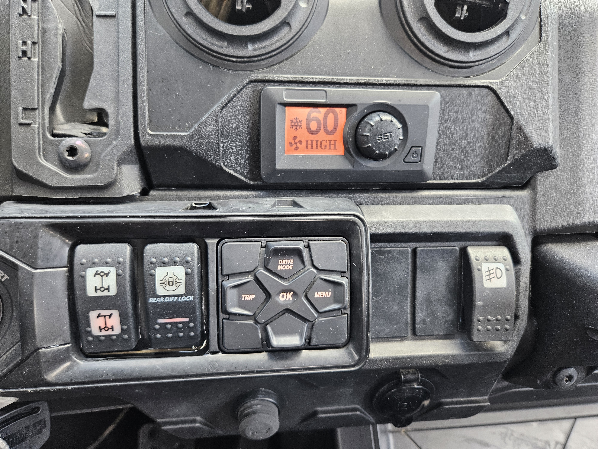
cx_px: 299
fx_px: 397
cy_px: 224
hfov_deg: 73.9
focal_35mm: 23
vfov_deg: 58.9
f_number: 1.8
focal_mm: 5.4
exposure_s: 1/120
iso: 320
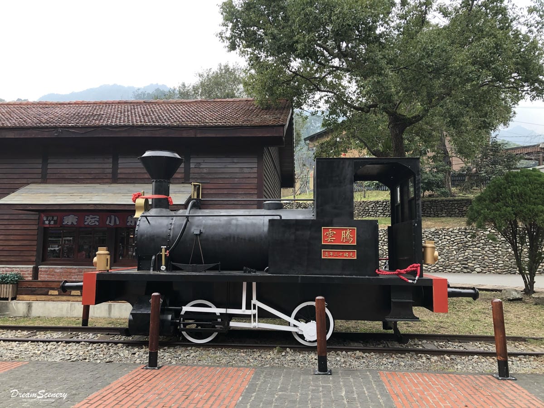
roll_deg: -1.0
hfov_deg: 63.4
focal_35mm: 28
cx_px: 272
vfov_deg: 49.7
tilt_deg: +4.4
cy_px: 204
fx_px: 440
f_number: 1.8
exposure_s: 1/120
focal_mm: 3.99
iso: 20
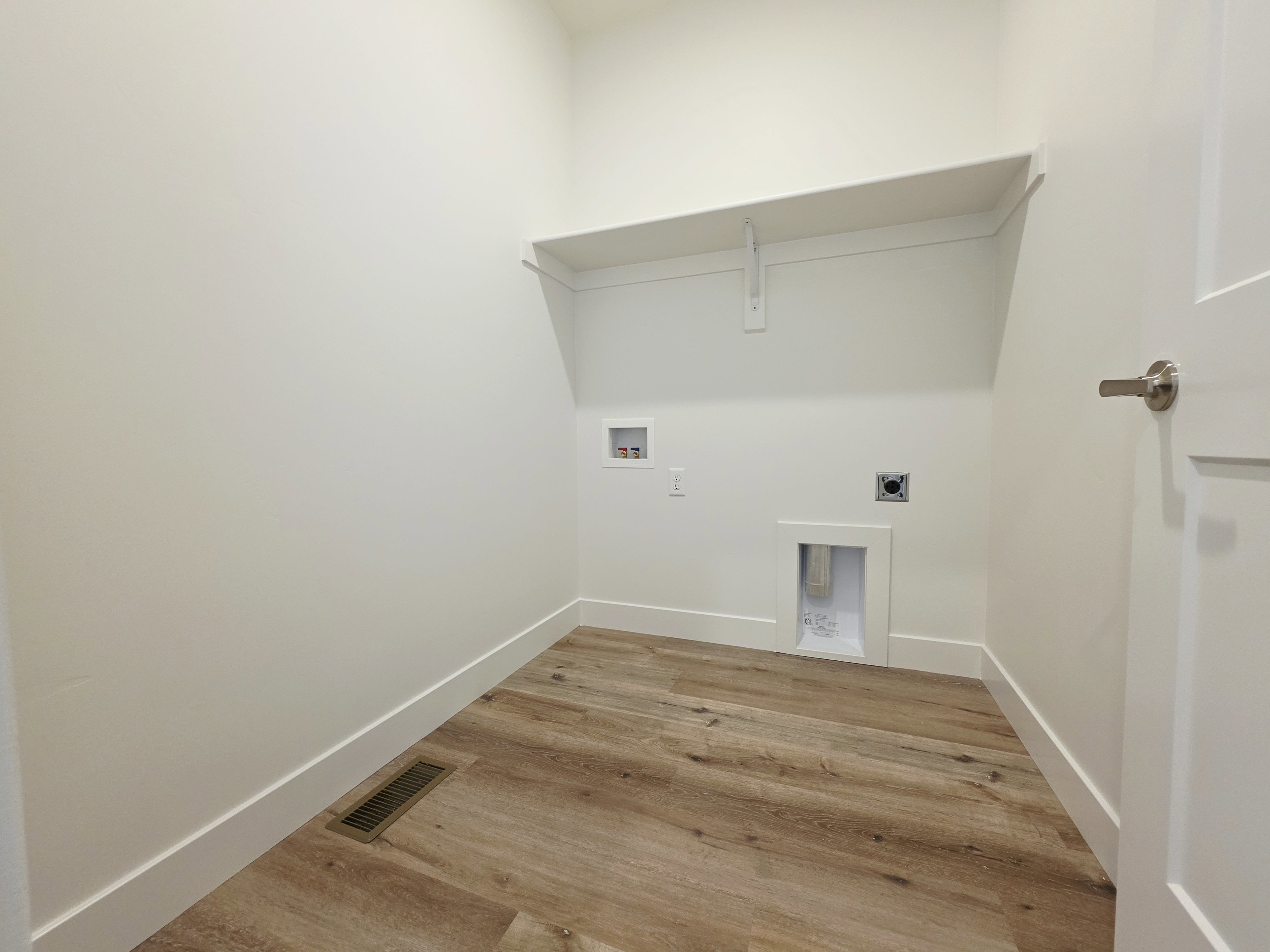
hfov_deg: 106.2
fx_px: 477
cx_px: 635
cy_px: 476
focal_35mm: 13
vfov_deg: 89.9
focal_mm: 2.2
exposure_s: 1/120
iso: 200
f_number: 1.9
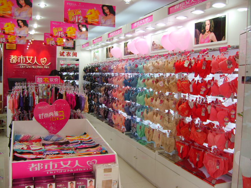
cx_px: 126
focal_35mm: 35
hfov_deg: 52.6
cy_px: 94
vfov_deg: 40.7
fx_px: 254
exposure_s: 1/30
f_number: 2.8
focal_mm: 5.8
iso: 59
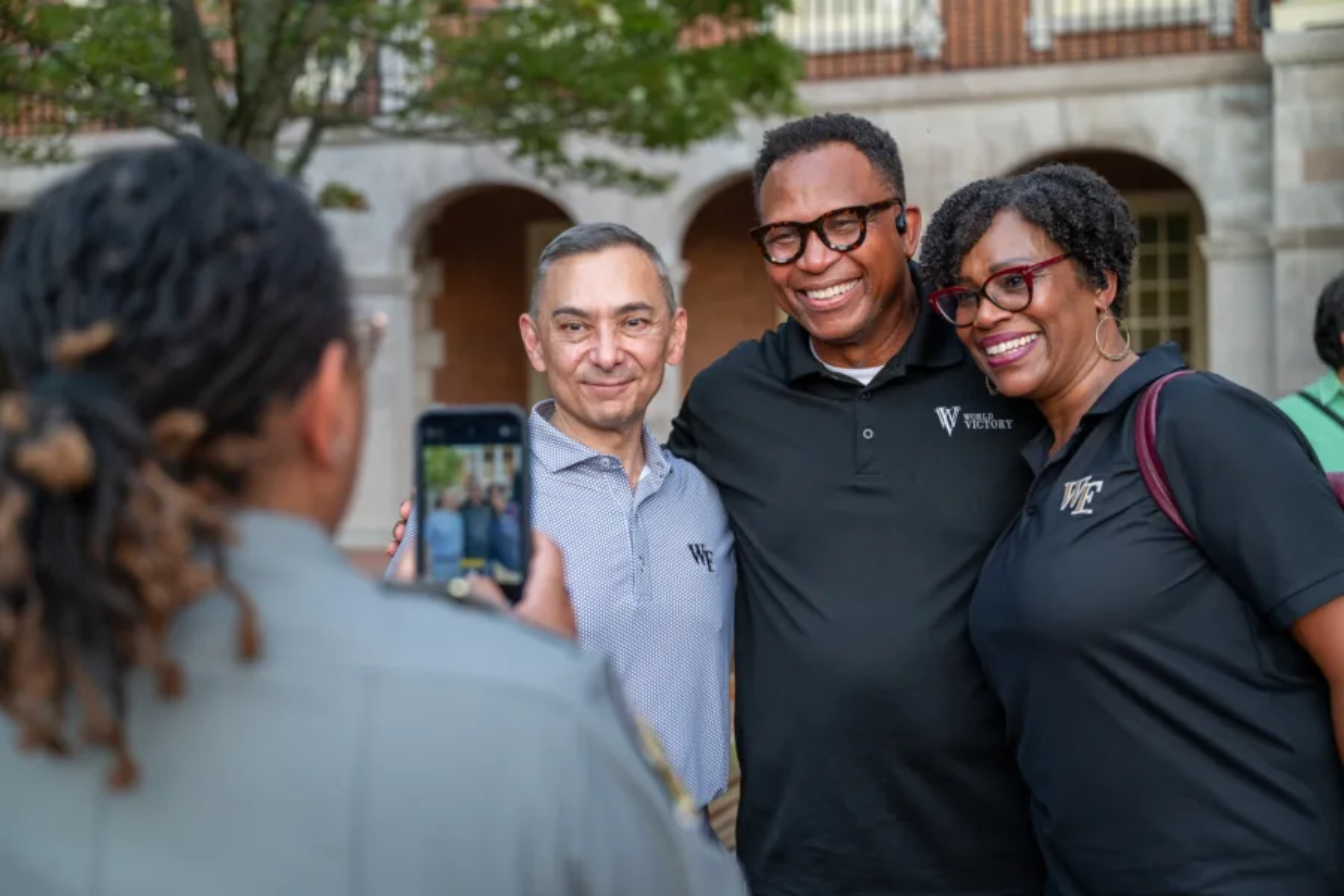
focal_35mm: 57
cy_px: 448
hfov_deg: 35.1
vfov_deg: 23.8
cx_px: 672
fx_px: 2128
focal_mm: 57
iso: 1000
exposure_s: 1/100
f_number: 3.2
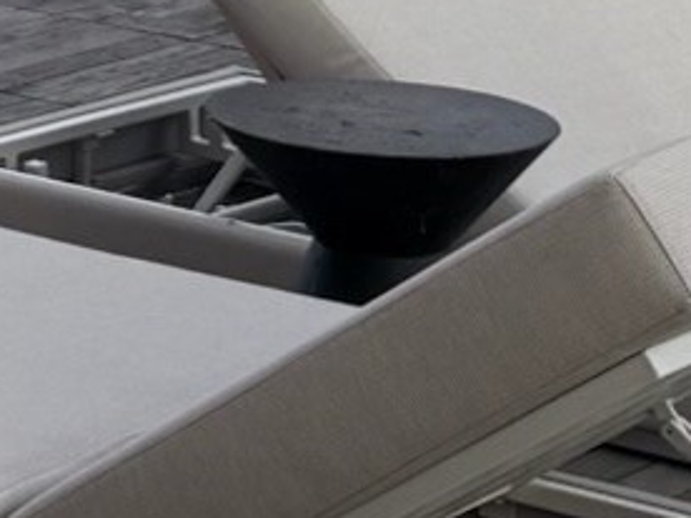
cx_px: -776
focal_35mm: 178
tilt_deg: +0.3
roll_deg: -0.3
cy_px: -751
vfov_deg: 7.7
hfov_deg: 10.1
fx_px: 3553
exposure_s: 1/2611
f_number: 1.78
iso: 80
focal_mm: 6.76
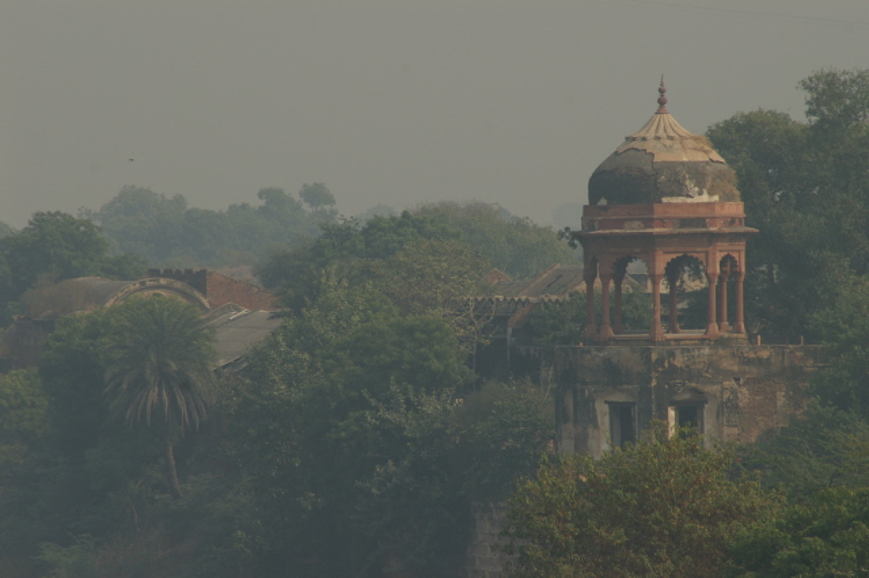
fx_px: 10856
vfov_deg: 3.1
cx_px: 434
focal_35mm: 450
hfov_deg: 4.6
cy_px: 289
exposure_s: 1/200
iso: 100
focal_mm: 300
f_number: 11
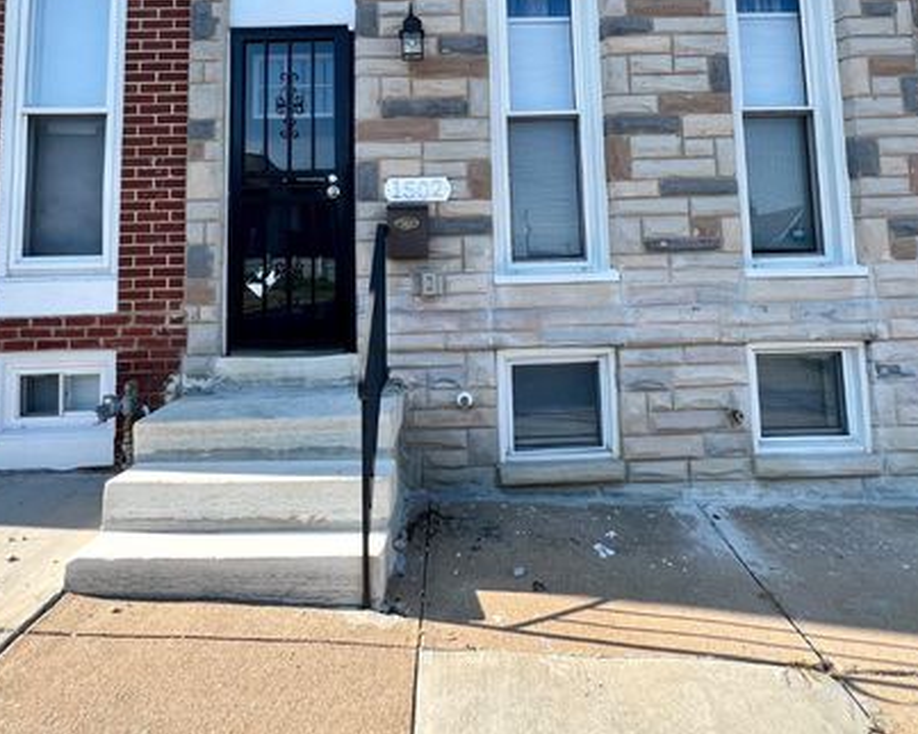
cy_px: 222
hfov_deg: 77.7
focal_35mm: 21
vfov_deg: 63.2
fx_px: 570
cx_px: 465
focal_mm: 1.57
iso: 32
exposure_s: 1/471
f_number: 1.8
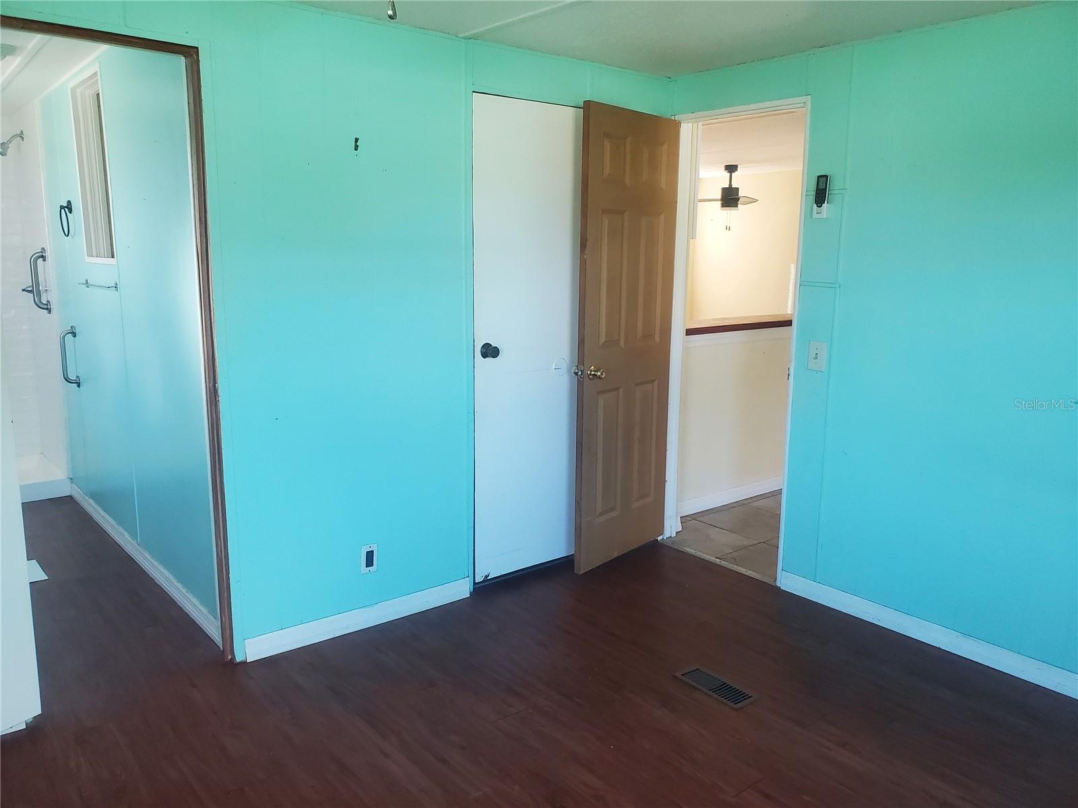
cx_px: 539
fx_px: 810
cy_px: 404
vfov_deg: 53.1
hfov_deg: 67.3
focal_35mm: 26
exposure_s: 1/100
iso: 320
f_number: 2.4
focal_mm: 4.3
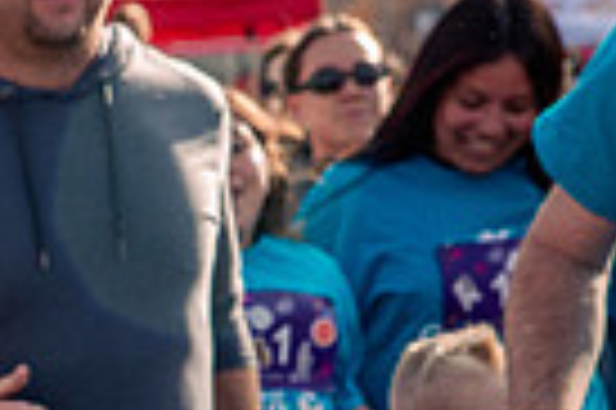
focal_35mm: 346
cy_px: 716
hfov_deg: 5.9
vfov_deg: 3.9
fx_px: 5913
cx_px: -364
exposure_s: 1/1000
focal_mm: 82
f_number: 10
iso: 800
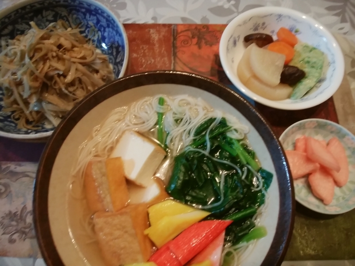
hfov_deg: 76.4
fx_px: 226
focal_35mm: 22
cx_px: 178
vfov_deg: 61.1
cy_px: 133
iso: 160
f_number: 2
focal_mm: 3
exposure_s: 1/25
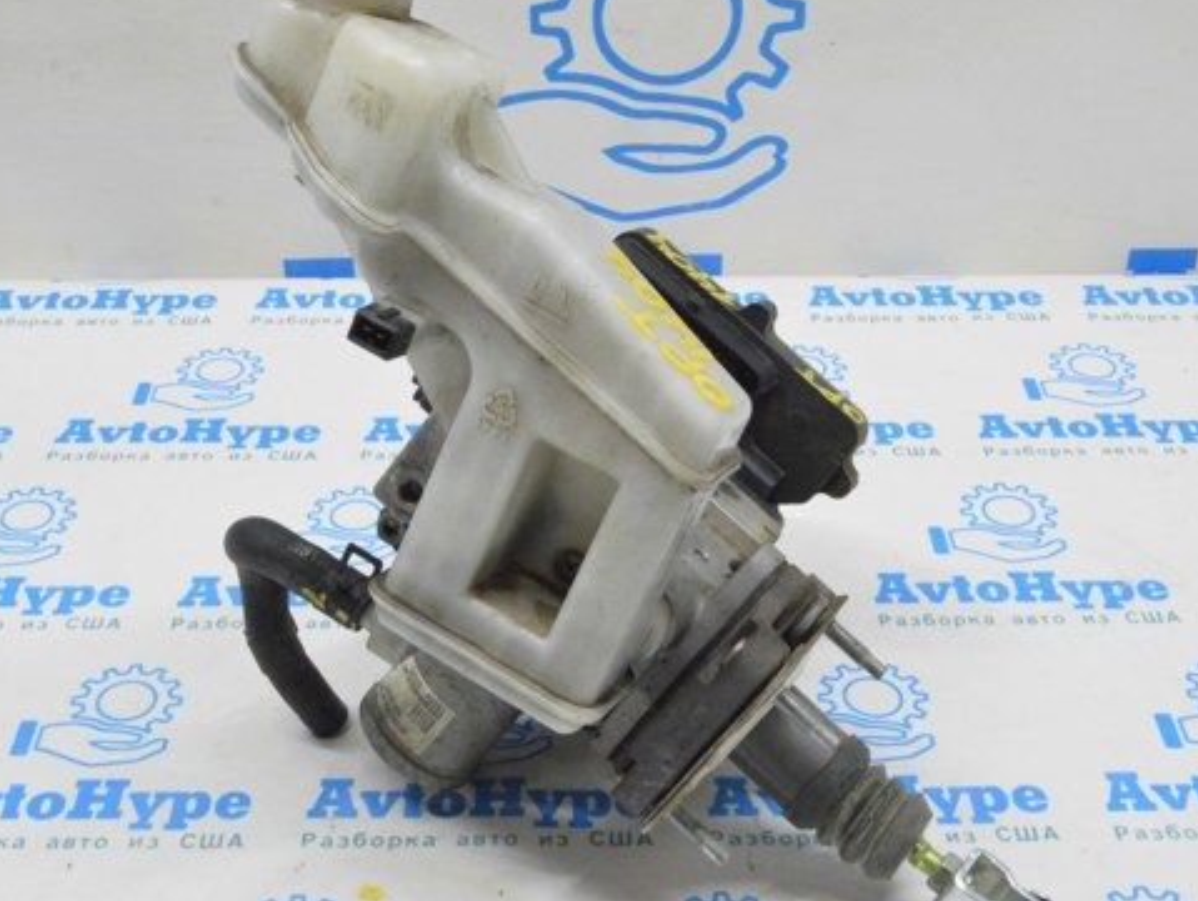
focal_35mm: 50
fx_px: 1732
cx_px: 578
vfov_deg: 29.1
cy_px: 394
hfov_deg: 38.2
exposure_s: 1/20
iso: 6400
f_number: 20
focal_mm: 26
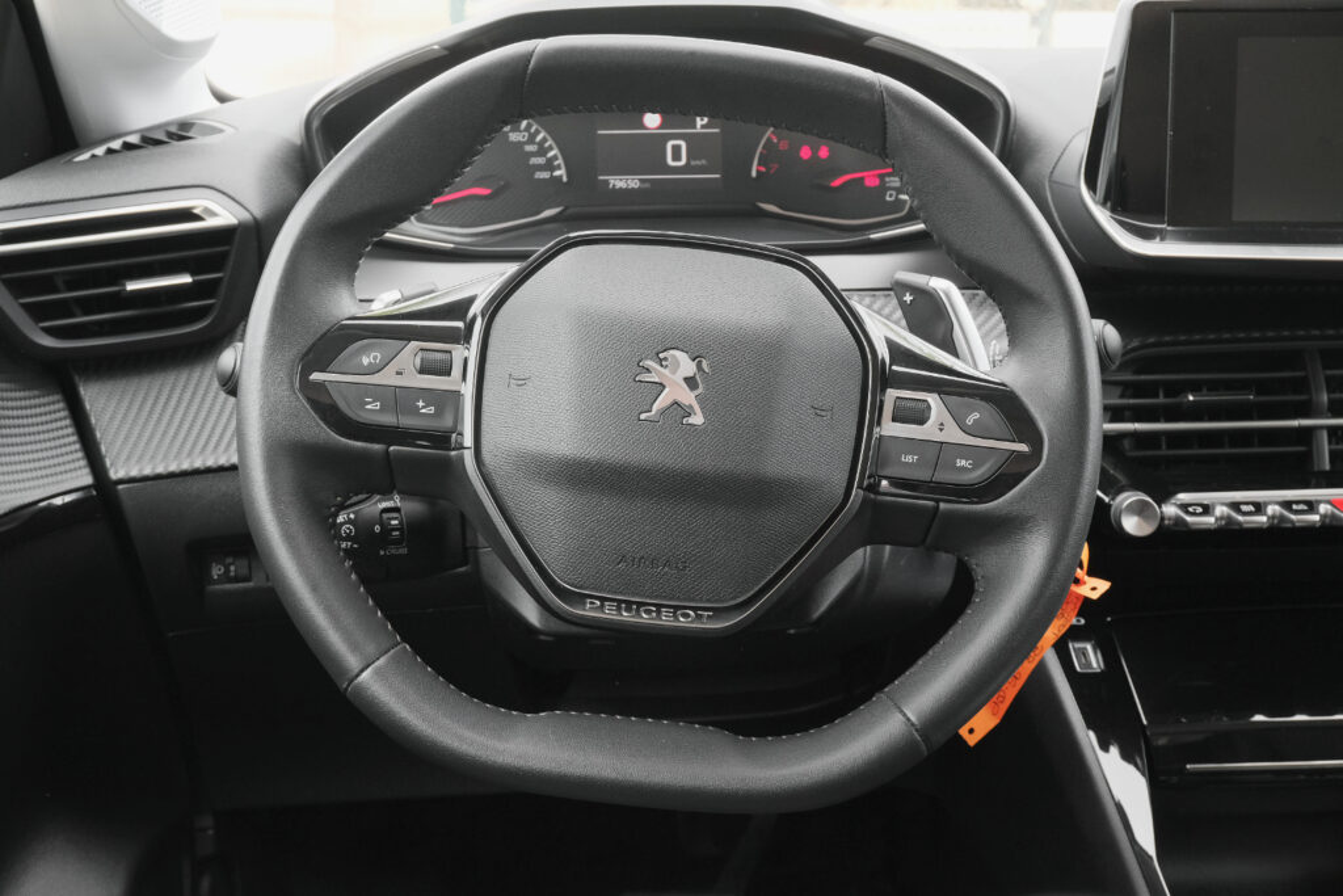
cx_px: 672
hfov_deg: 38.9
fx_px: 1903
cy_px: 448
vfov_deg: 26.5
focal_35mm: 51
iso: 2000
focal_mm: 34.3
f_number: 9
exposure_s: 1/125
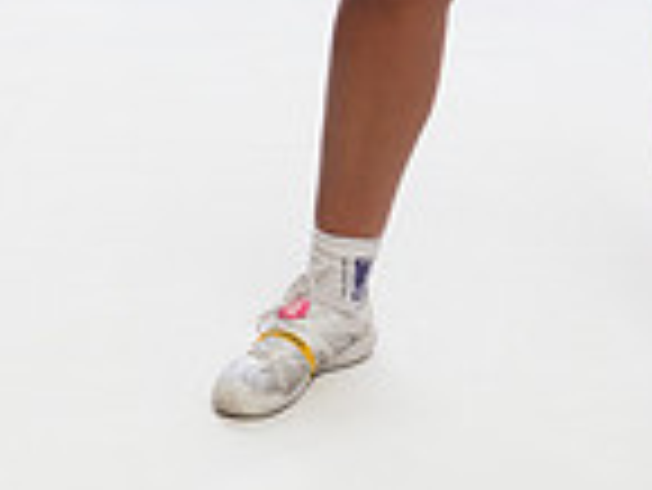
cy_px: -503
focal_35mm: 146
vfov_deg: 9.5
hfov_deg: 13.5
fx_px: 2752
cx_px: 454
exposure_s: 1/250
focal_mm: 49
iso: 640
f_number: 5.6
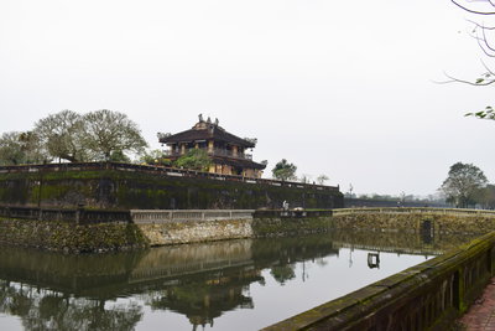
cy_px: 166
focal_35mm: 33
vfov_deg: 40.0
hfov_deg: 57.2
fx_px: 454
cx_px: 248
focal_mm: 22
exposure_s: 1/50
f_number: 8
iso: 400
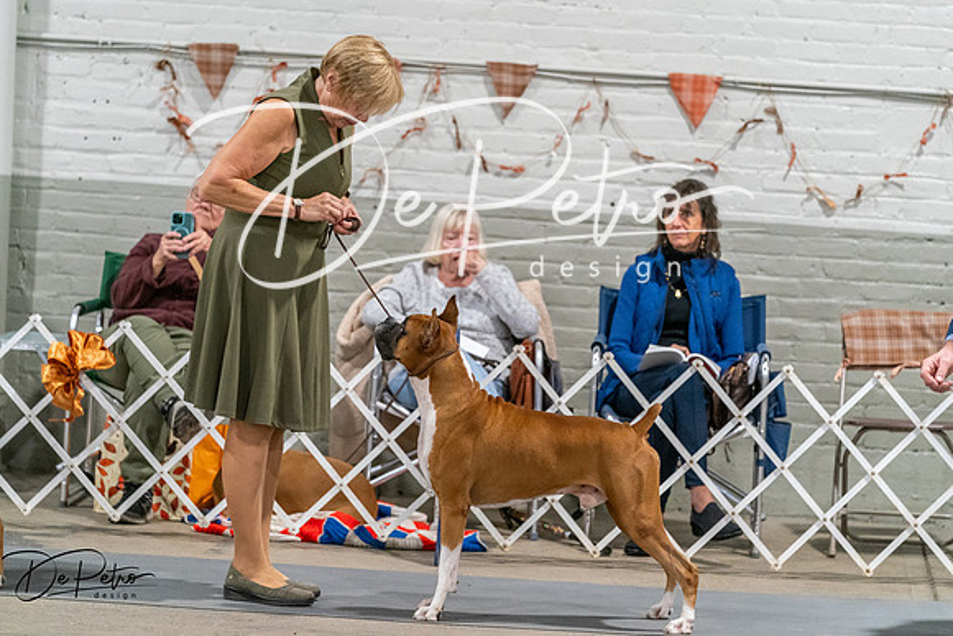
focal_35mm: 173
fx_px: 4581
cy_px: 318
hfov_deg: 11.9
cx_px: 476
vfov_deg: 7.9
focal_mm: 173
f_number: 3.5
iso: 6400
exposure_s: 1/250
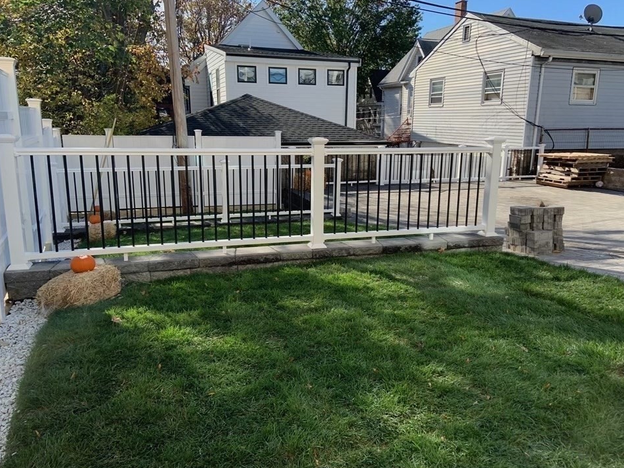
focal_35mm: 28
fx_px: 505
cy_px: 230
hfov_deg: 63.4
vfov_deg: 49.7
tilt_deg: -13.1
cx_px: 331
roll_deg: -1.0
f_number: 1.8
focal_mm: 4.25
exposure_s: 1/849
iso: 25
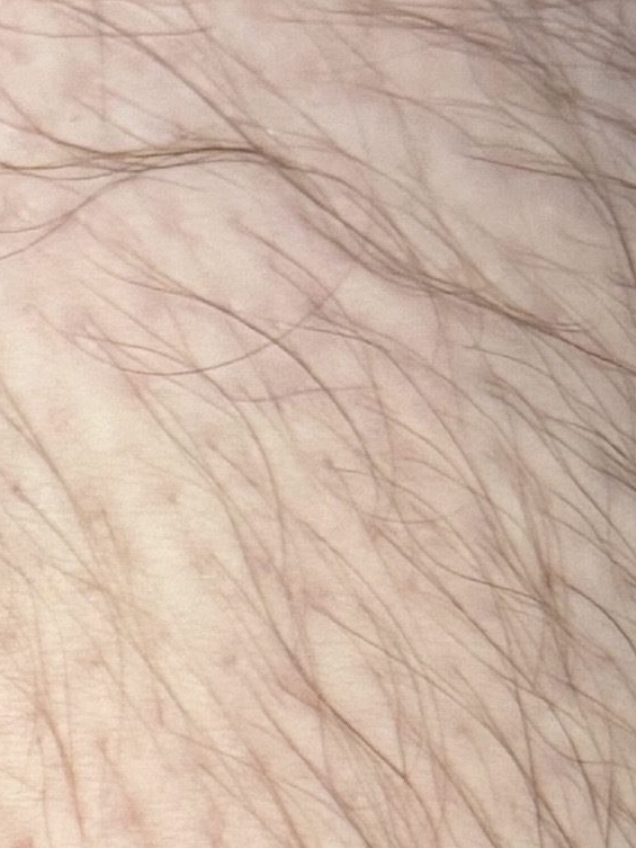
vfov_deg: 8.4
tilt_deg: -14.7
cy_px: 2882
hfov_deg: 8.1
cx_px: 1
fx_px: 4457
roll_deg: -2.6
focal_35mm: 182
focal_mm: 6.86
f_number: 1.78
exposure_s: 1/60
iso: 160
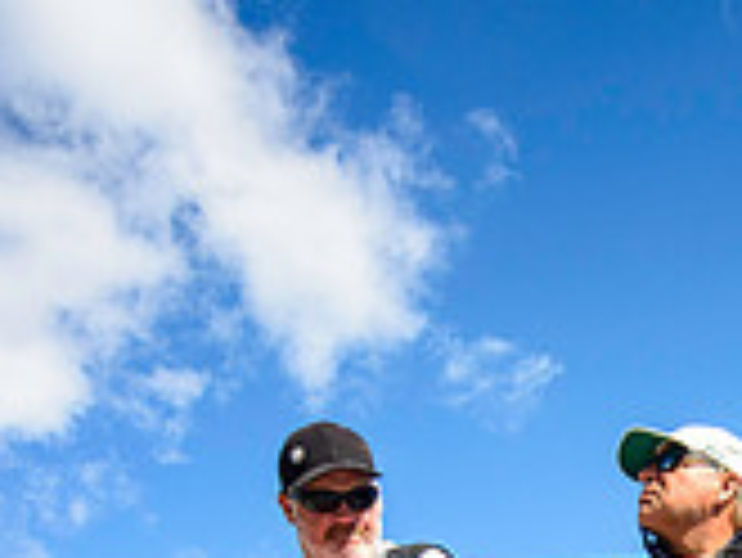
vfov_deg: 24.0
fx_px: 1115
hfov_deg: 34.5
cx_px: 684
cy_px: 763
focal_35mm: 52
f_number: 4.5
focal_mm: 15
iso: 500
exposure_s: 1/4000
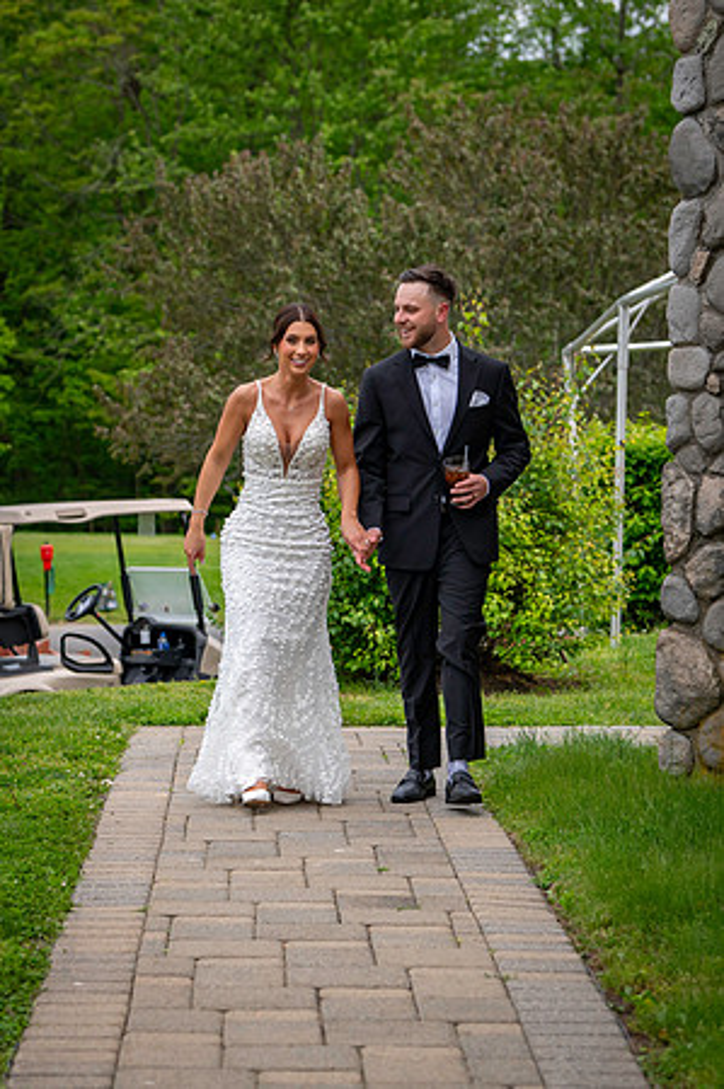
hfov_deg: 11.3
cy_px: 473
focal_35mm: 120
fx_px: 3637
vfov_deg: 17.0
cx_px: 155
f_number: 4
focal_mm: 70
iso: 400
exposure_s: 1/1600
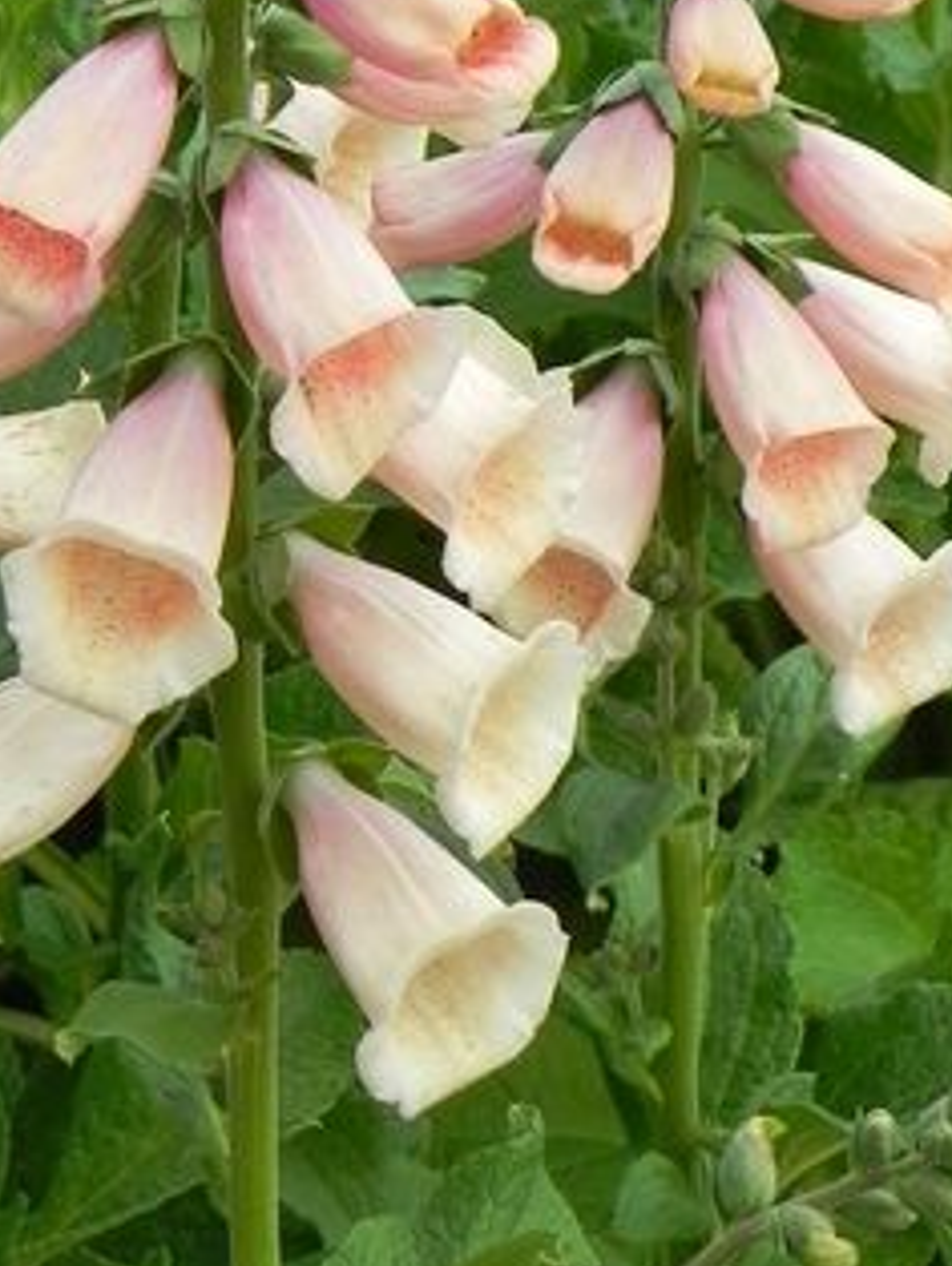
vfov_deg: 11.6
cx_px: 141
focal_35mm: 168
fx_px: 6152
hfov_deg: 8.8
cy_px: -125
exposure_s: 1/15
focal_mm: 11.8
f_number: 4
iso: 160
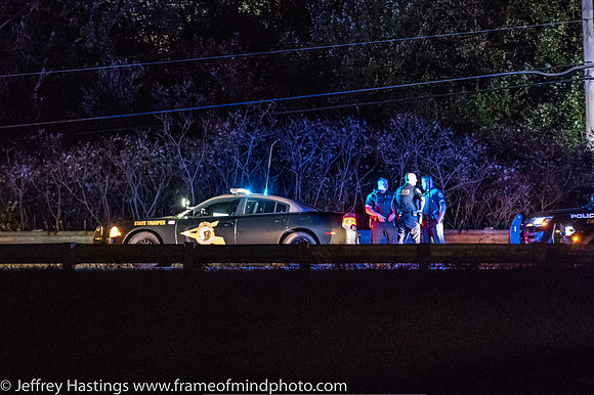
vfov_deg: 7.4
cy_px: 181
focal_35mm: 187
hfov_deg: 11.0
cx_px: 337
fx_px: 3077
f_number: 4.5
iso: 12800
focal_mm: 102
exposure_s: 1/20
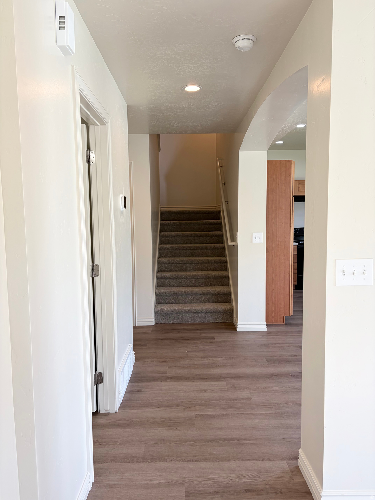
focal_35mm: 26
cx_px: 188
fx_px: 376
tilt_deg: -5.3
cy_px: 250
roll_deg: +0.4
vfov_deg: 67.3
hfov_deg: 53.1
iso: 50
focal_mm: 5.96
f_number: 1.6
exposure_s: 1/120
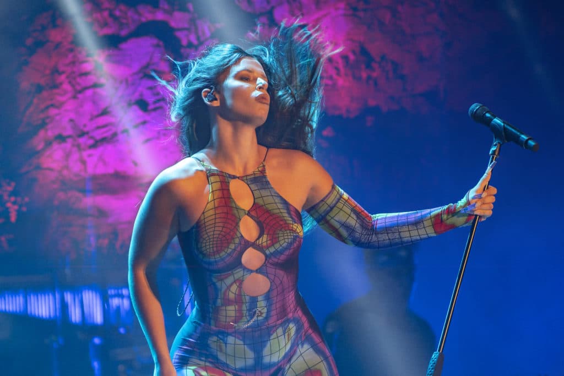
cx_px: 282
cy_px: 188
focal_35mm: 300
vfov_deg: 4.6
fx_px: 4700
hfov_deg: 6.9
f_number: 4
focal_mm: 200
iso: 1600
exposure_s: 1/500
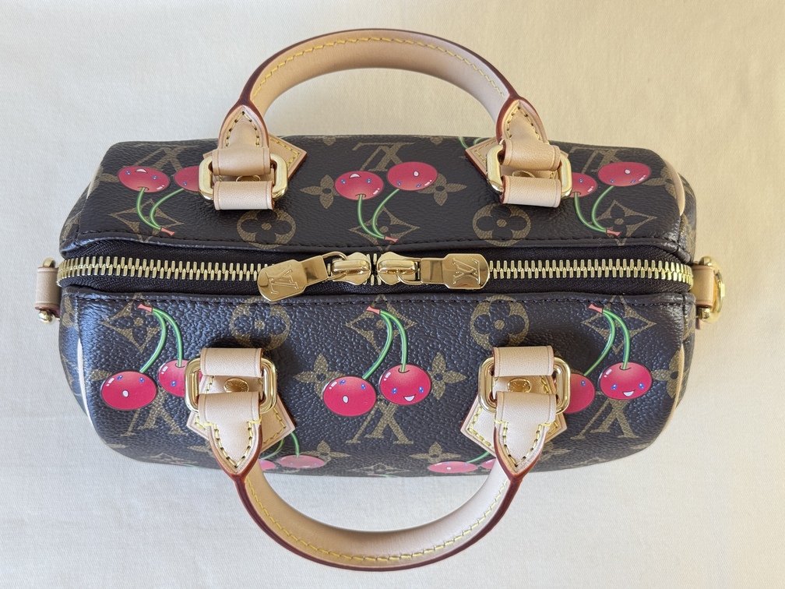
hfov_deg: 39.7
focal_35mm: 48
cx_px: 392
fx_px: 1089
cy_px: 294
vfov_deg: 30.3
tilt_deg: -79.4
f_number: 1.78
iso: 100
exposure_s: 1/50
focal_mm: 6.76
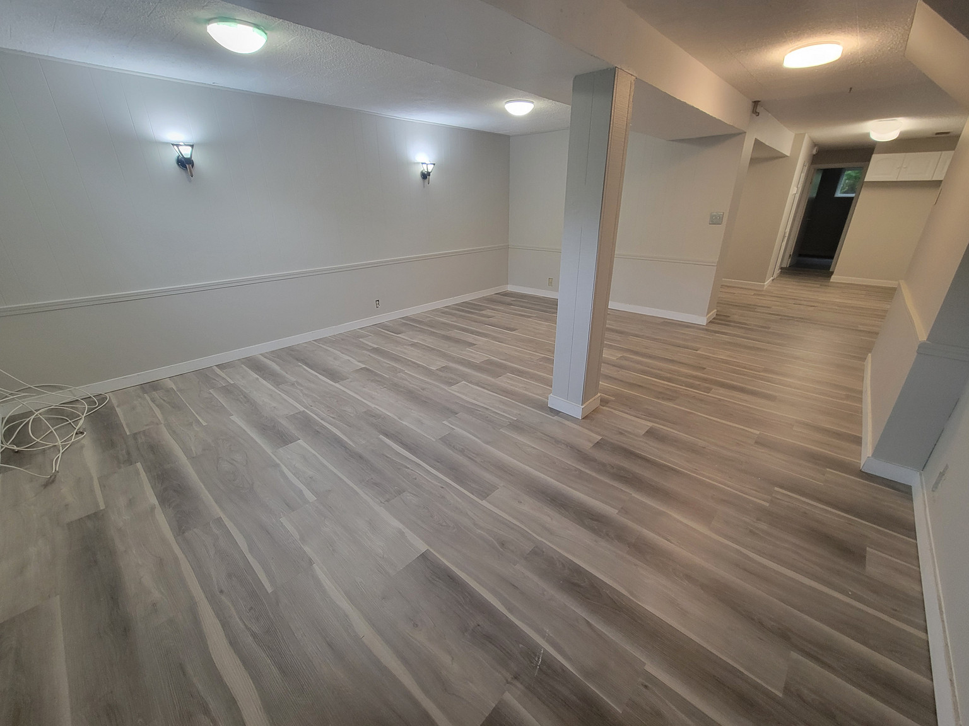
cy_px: 363
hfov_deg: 106.2
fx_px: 364
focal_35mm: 13
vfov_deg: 89.9
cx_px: 484
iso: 250
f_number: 2.2
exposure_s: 1/60
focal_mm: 2.2
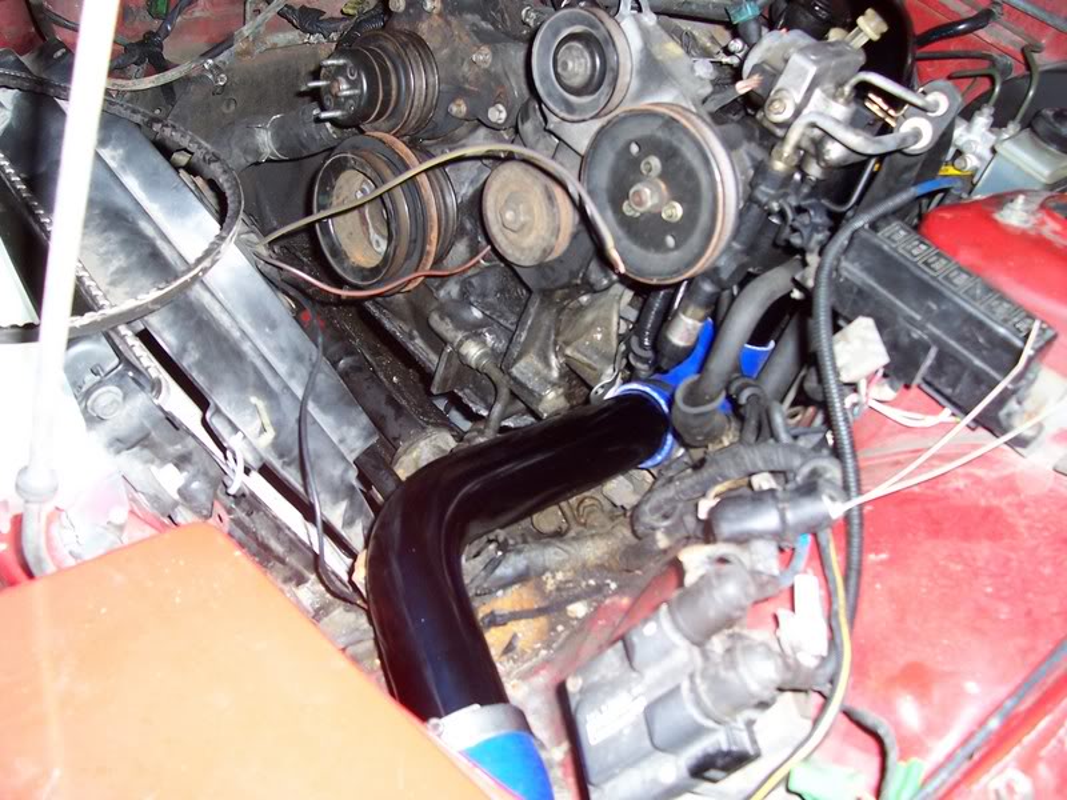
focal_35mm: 34
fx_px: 1048
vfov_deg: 41.8
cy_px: 400
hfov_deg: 54.0
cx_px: 534
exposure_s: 1/60
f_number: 2.7
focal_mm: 5.6
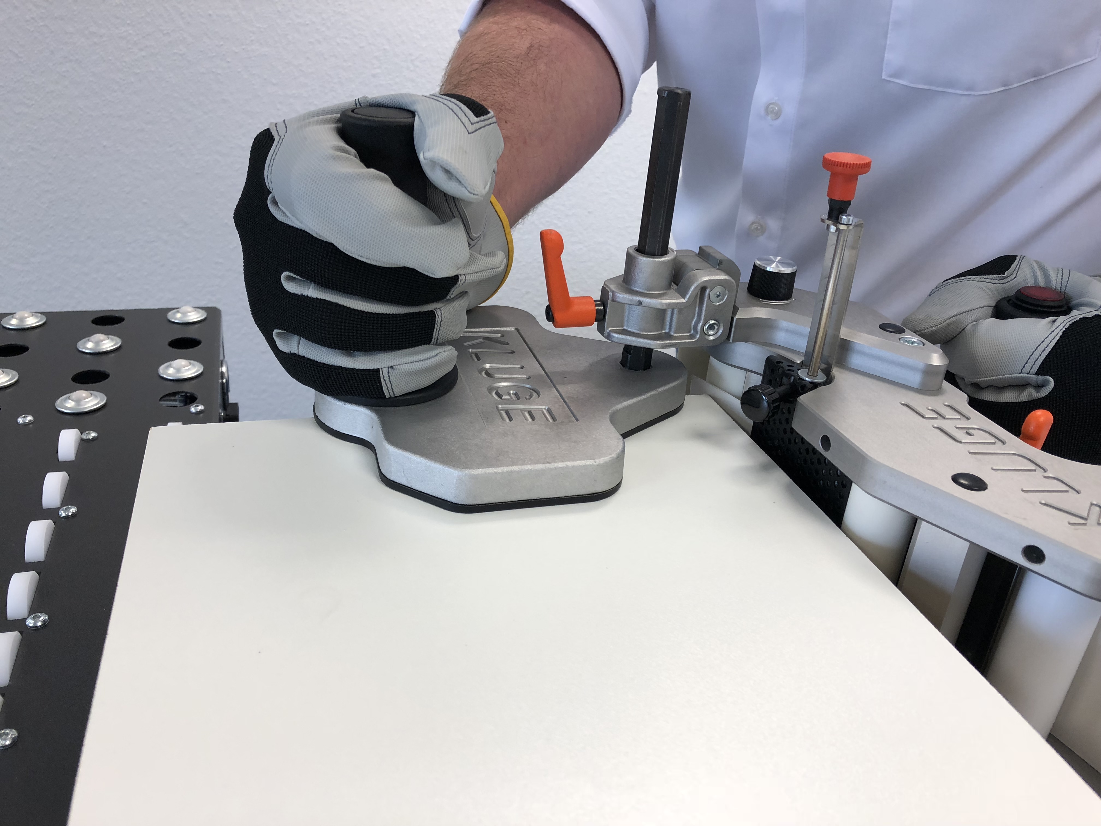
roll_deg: -5.3
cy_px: 413
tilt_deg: -25.9
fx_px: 891
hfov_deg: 63.4
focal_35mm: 28
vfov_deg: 49.7
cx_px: 550
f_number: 1.8
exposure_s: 1/50
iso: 25
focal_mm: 3.99
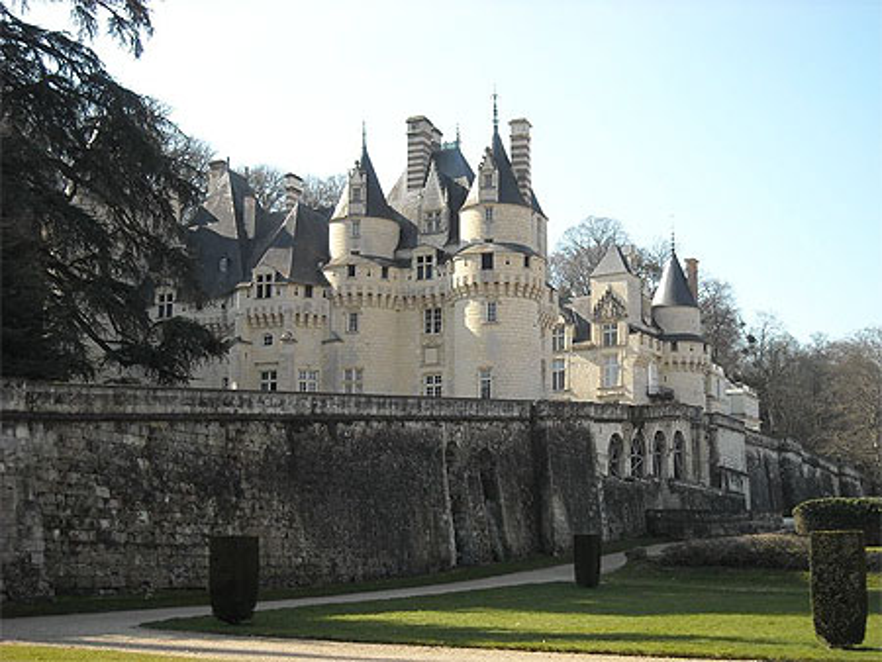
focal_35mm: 54
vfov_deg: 27.1
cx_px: 441
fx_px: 1377
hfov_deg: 35.5
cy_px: 331
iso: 64
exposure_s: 1/369
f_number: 3.3
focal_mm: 8.85
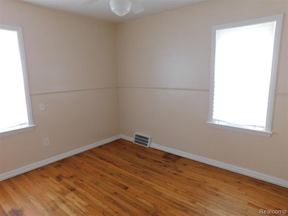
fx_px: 191
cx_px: 144
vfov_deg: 58.9
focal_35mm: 23
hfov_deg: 73.9
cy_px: 108
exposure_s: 1/30
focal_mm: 4
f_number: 3
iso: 400
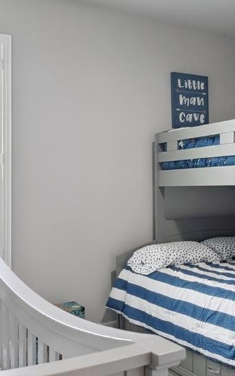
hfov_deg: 28.2
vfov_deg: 45.3
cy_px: 199
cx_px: 208
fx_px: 451
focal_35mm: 44
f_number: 2.8
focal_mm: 10
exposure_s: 1/160
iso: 400
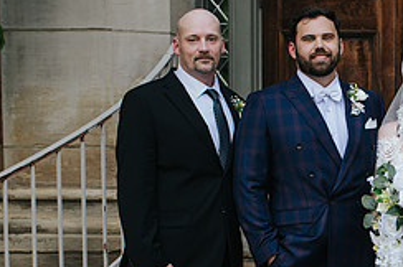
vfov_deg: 13.9
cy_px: 268
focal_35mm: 97
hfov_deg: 20.5
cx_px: 385
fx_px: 1084
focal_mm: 35
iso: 220
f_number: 3.5
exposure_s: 1/500
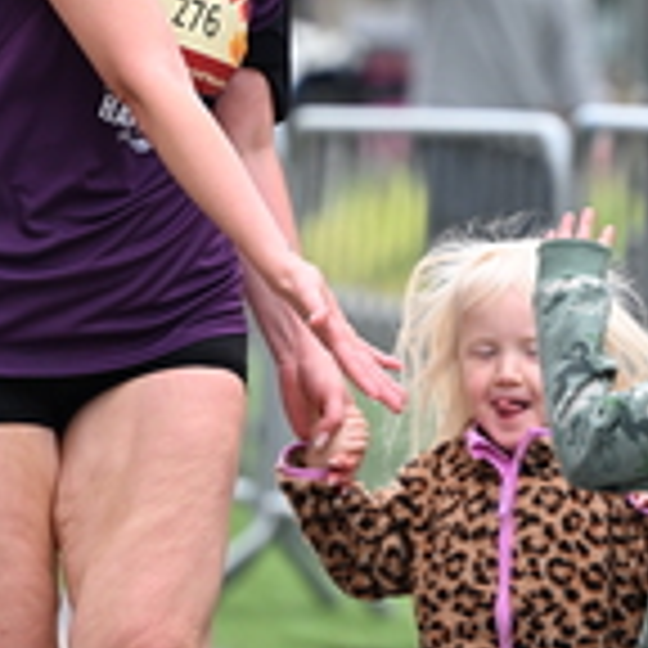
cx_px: 569
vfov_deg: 4.3
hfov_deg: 4.3
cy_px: 45
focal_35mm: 405
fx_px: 8577
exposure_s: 1/2500
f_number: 2.8
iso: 640
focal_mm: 125
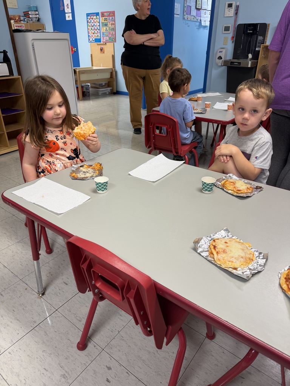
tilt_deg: -28.6
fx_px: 268
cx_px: 145
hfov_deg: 56.8
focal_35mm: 24
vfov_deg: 71.6
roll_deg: -1.1
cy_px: 193
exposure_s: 1/120
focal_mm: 6.76
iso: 100
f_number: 1.78
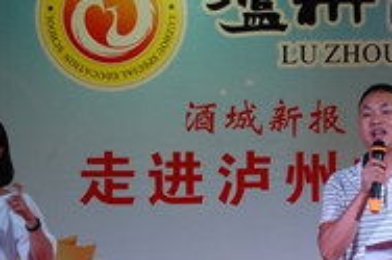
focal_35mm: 219
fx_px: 2386
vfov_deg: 6.2
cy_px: 262
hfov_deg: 9.4
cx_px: 352
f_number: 5.6
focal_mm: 55
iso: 400
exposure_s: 1/60
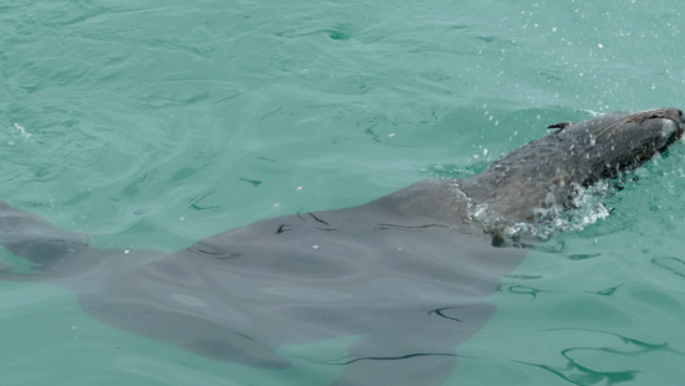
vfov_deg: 10.6
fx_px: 2071
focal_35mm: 114
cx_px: 339
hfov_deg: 18.8
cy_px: 186
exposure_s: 1/160
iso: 125
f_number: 3.8
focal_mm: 36.53
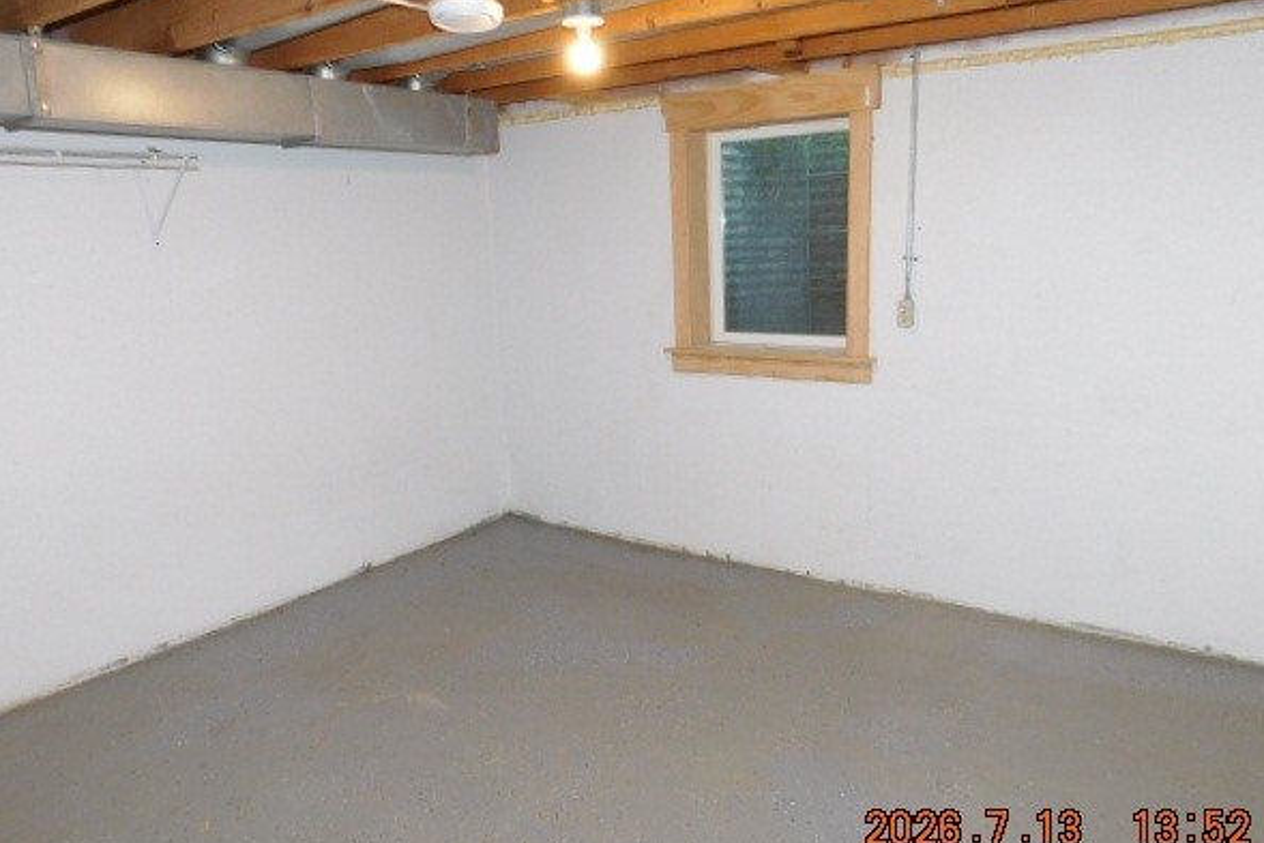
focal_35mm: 26
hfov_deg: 69.4
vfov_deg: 49.6
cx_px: 650
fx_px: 913
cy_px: 423
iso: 200
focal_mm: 4
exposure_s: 1/30
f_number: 3
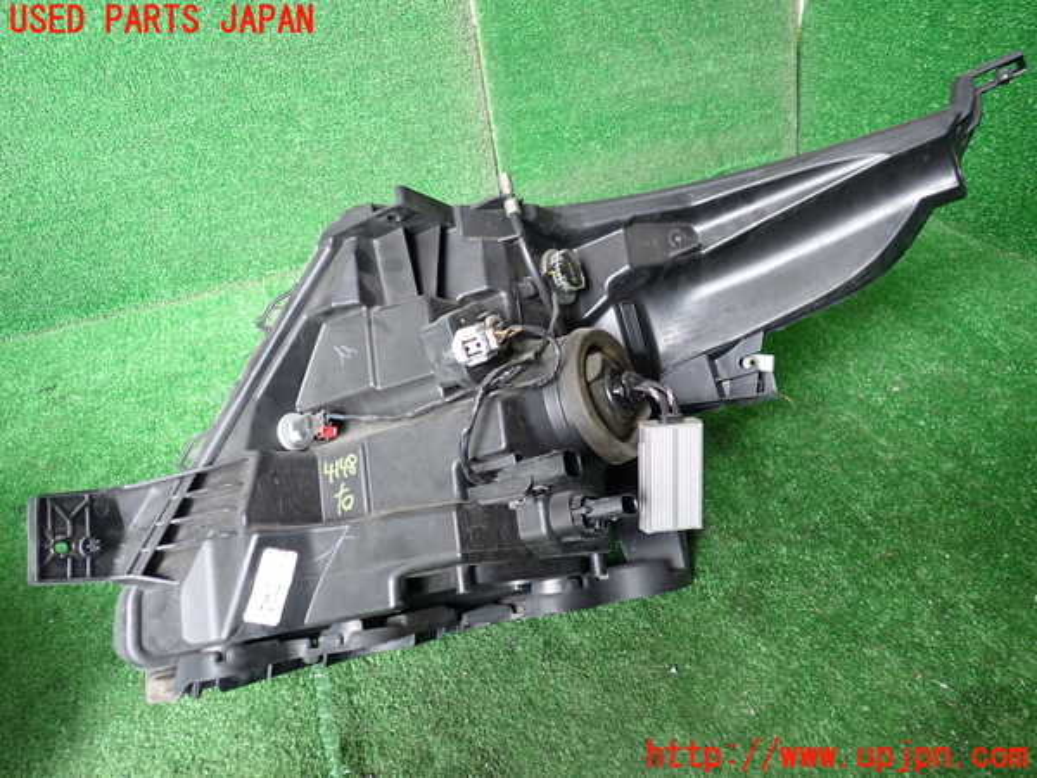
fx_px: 899
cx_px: 518
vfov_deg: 46.8
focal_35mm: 30
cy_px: 389
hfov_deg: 60.0
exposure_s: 1/60
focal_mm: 5.4
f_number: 2.3
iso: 200
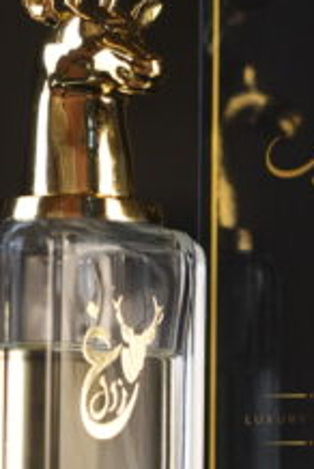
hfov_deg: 4.4
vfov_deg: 6.6
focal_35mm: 310
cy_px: 255
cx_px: 239
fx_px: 4043
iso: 2500
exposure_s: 1/160
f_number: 4
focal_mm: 105
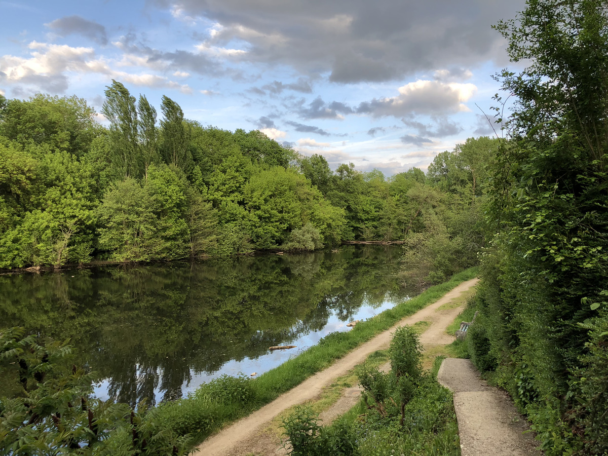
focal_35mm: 28
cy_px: 228
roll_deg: +0.7
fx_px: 492
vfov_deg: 49.7
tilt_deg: -0.1
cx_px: 304
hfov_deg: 63.4
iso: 20
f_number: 1.8
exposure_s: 1/432
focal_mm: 4
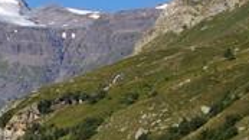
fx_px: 1405
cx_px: -24
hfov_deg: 10.0
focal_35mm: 213
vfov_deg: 5.7
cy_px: 140
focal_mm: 26
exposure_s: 1/250
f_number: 13
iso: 200
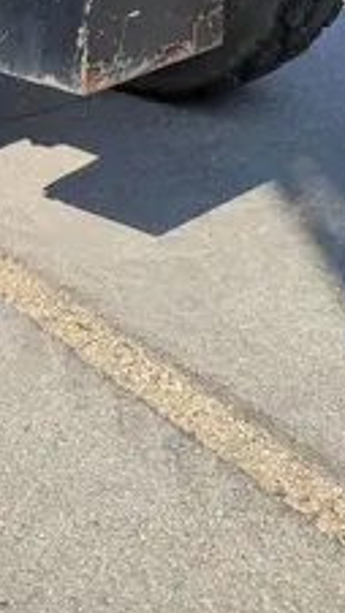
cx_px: -302
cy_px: -281
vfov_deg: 20.2
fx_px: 1497
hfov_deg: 12.0
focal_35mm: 92
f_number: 1.8
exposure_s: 1/2308
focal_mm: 5.4
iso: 40
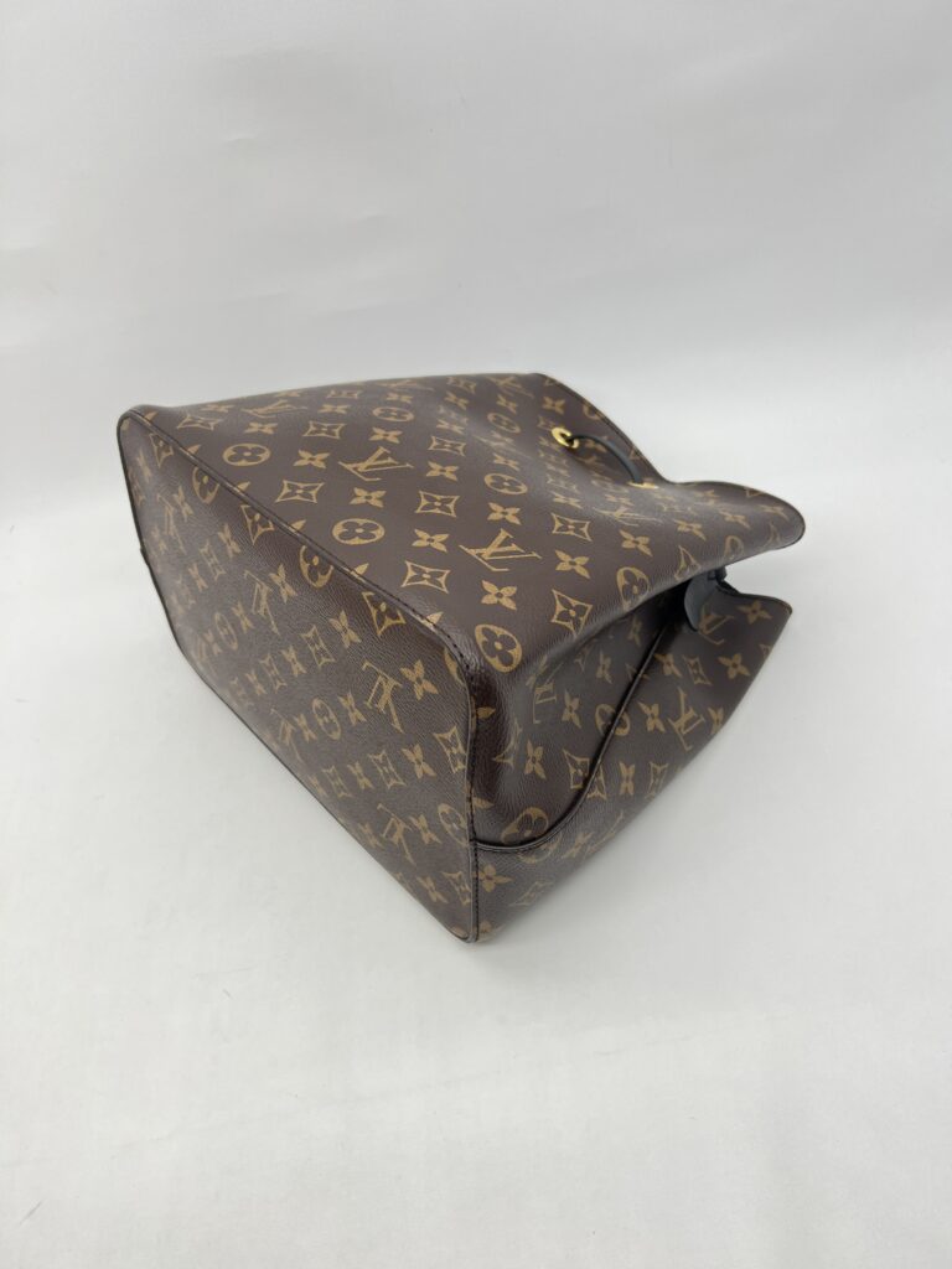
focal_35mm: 26
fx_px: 953
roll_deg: +9.2
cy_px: 634
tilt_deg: -44.1
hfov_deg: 53.1
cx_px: 476
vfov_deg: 67.3
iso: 32
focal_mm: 5.7
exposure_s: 1/100
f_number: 1.5
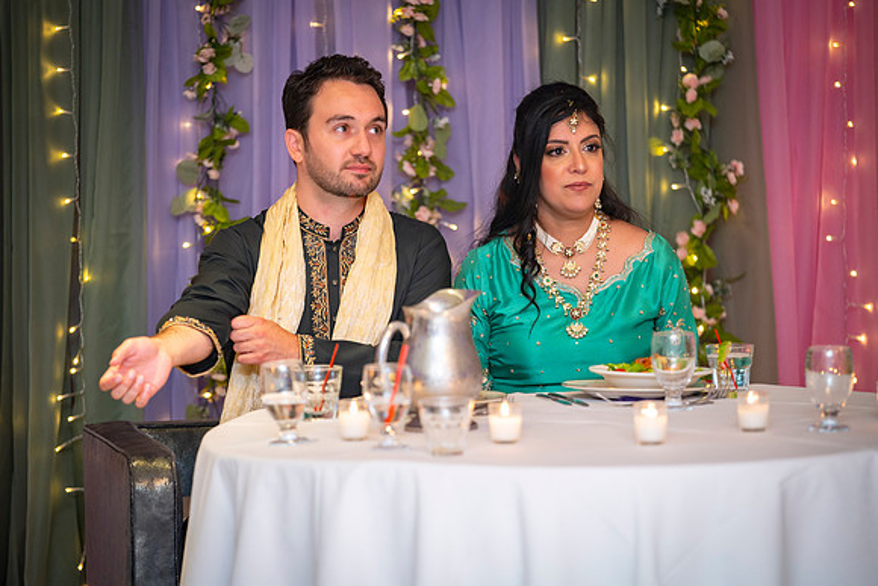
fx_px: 3982
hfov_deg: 12.6
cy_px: 292
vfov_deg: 8.4
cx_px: 436
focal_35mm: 163
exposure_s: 1/100
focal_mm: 155
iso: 800
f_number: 2.8
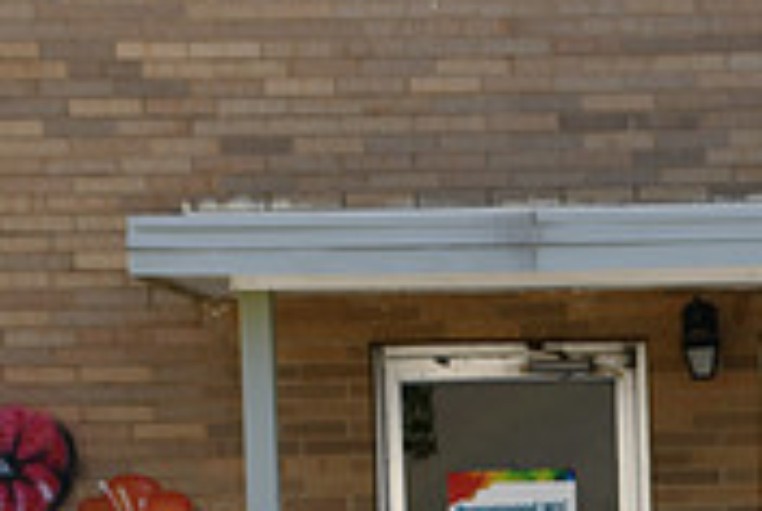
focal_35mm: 247
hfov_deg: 8.2
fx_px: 5237
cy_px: 604
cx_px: 944
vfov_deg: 5.6
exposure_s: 1/250
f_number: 8
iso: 140
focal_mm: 50
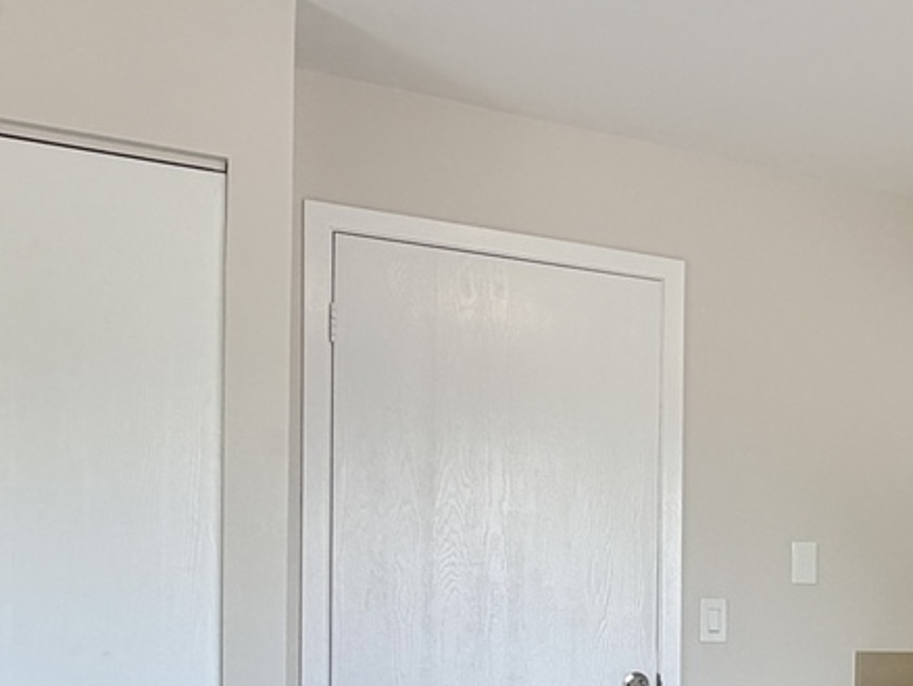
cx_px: 969
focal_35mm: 46
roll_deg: +0.5
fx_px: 1214
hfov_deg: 36.0
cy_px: 642
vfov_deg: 29.9
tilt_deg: -1.2
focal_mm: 2.22
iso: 80
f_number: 2.2
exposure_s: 1/120
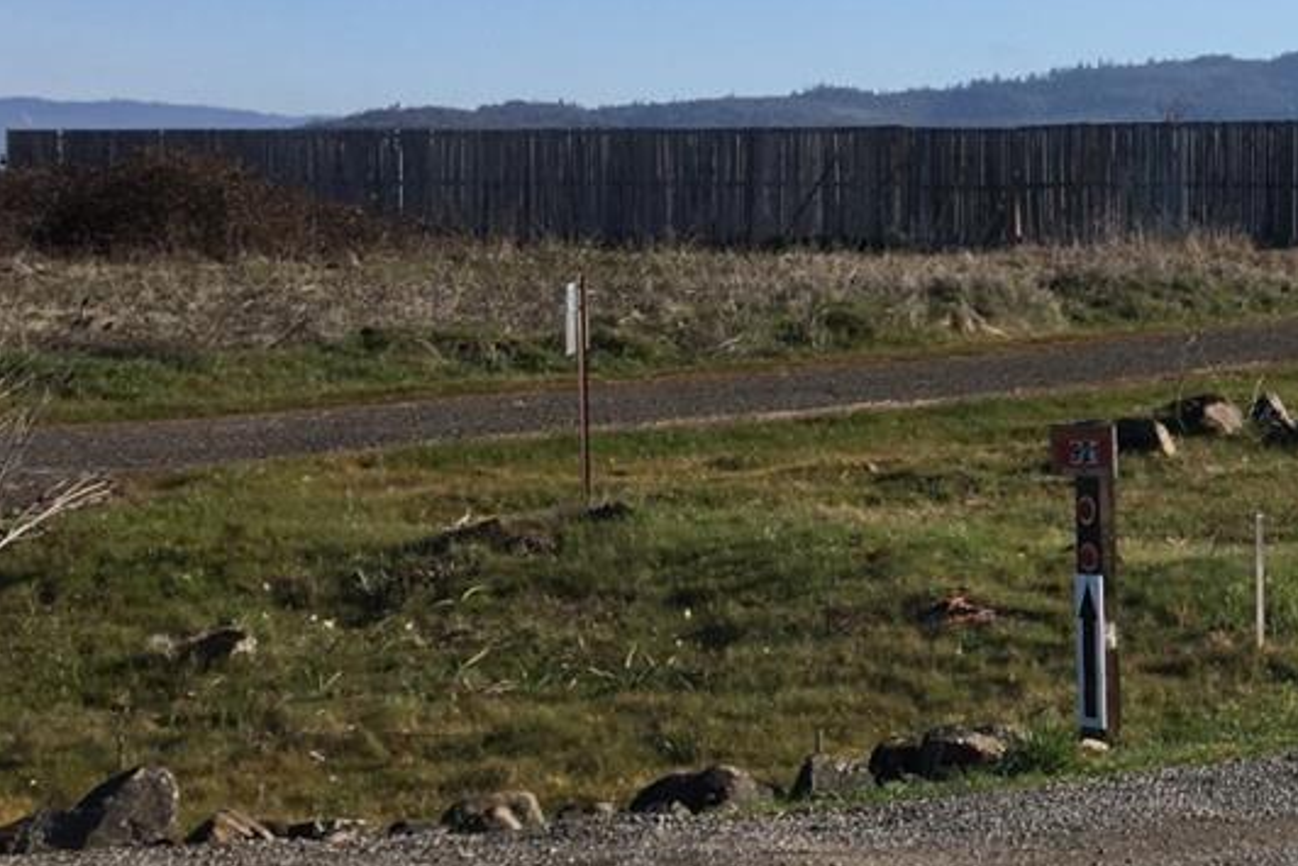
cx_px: 1471
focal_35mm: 85
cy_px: 307
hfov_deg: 22.4
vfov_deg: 16.1
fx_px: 3065
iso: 25
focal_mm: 4.15
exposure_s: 1/1479
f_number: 2.2
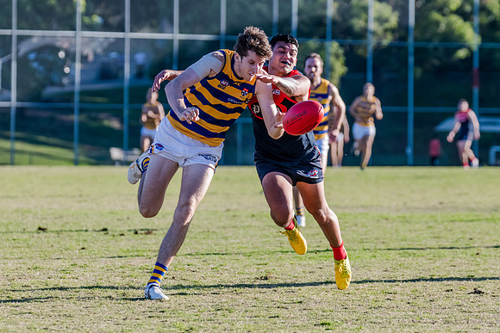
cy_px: 164
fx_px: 3810
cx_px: 251
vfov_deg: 5.0
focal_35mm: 274
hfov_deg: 7.5
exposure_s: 1/2000
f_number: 5.6
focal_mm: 220
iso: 1000
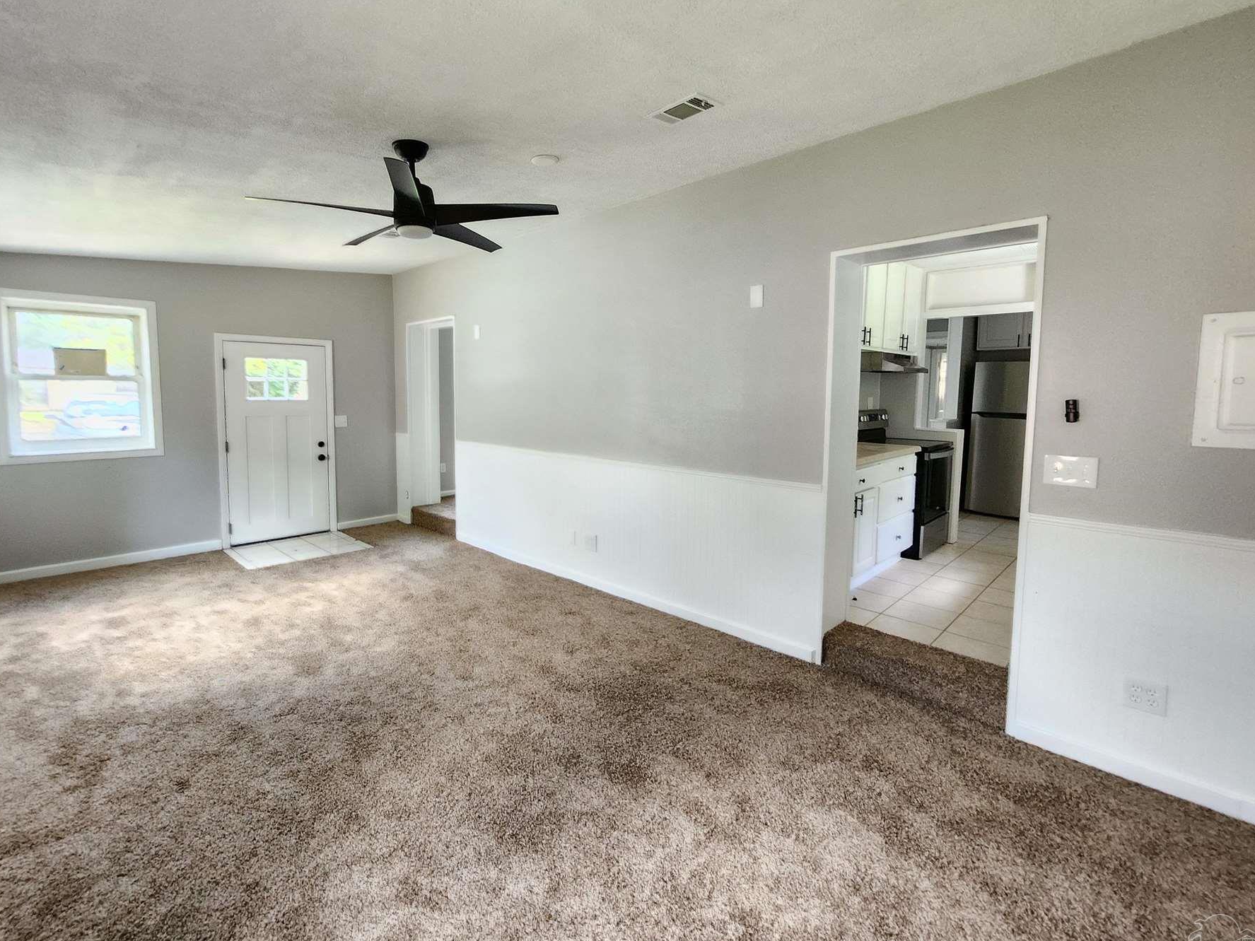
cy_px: 448
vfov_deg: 81.7
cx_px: 591
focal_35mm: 15
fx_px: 544
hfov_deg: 98.1
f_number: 2.2
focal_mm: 1.74
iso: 320
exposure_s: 1/60
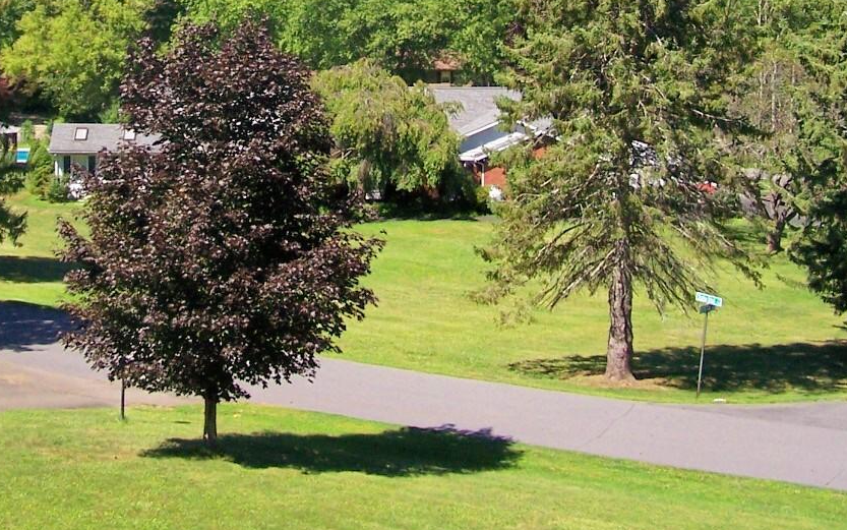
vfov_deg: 16.1
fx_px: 1824
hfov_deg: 26.0
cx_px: 290
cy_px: -38
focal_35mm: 79
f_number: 2.8
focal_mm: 6.7
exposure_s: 1/1000
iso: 80
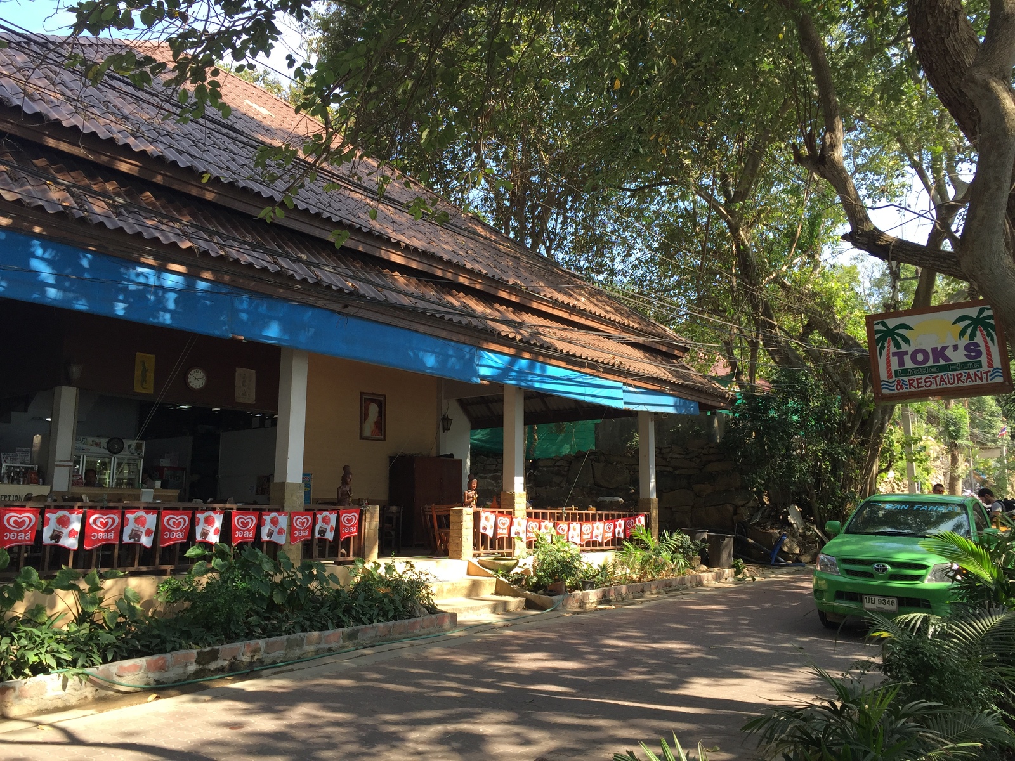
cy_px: 380
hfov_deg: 61.7
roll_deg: -0.7
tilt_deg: +9.8
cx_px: 508
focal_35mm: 29
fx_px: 850
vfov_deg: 48.2
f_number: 2.2
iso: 32
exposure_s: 1/395
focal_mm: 4.15
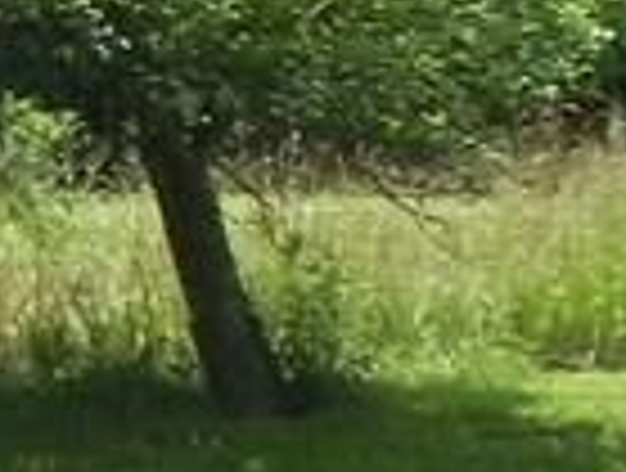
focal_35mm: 338
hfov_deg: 5.3
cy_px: -310
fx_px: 6128
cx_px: -1567
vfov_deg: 4.4
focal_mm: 8.2
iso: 160
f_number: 5.6
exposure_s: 1/292
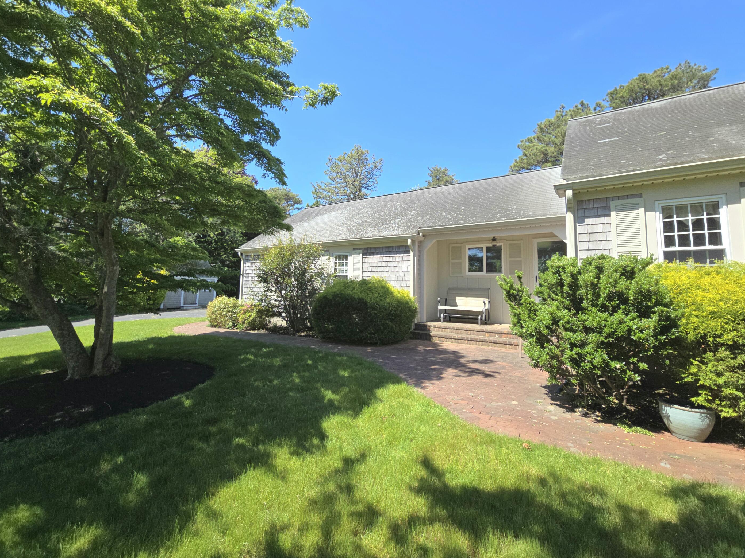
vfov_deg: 85.5
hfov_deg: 102.1
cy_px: 260
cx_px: 366
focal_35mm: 14
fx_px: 301
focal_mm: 2.2
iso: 50
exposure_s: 1/1000
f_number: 2.2
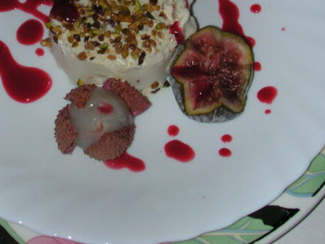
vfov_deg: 16.4
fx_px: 826
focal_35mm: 88
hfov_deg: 22.2
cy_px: -9
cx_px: 113
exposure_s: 1/60
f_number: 4.5
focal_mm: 5.6
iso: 100
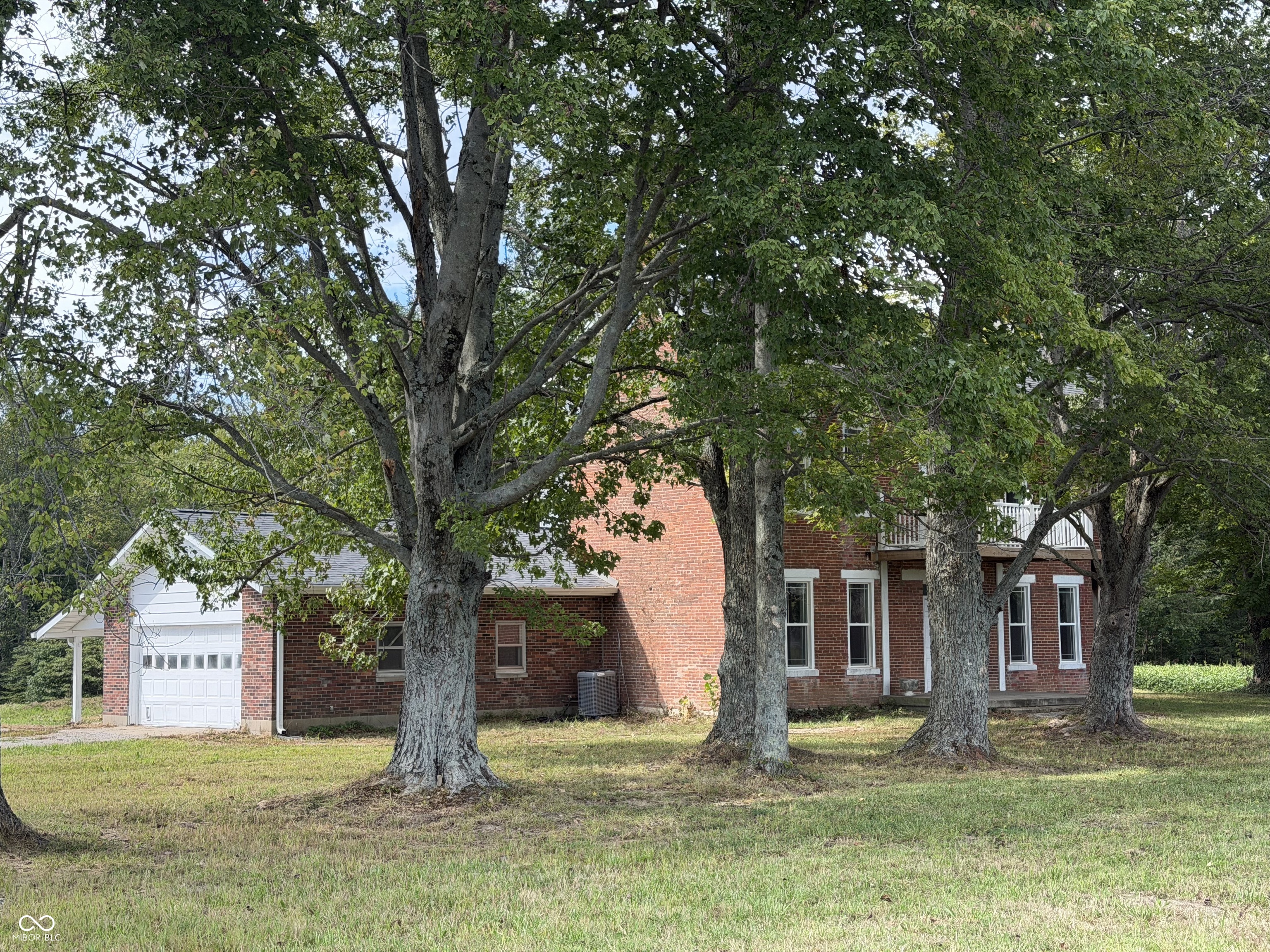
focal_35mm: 48
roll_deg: +1.0
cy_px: 476
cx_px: 635
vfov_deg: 30.3
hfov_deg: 39.7
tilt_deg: +4.9
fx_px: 1761
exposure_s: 1/1222
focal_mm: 6.76
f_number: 1.78
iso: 100
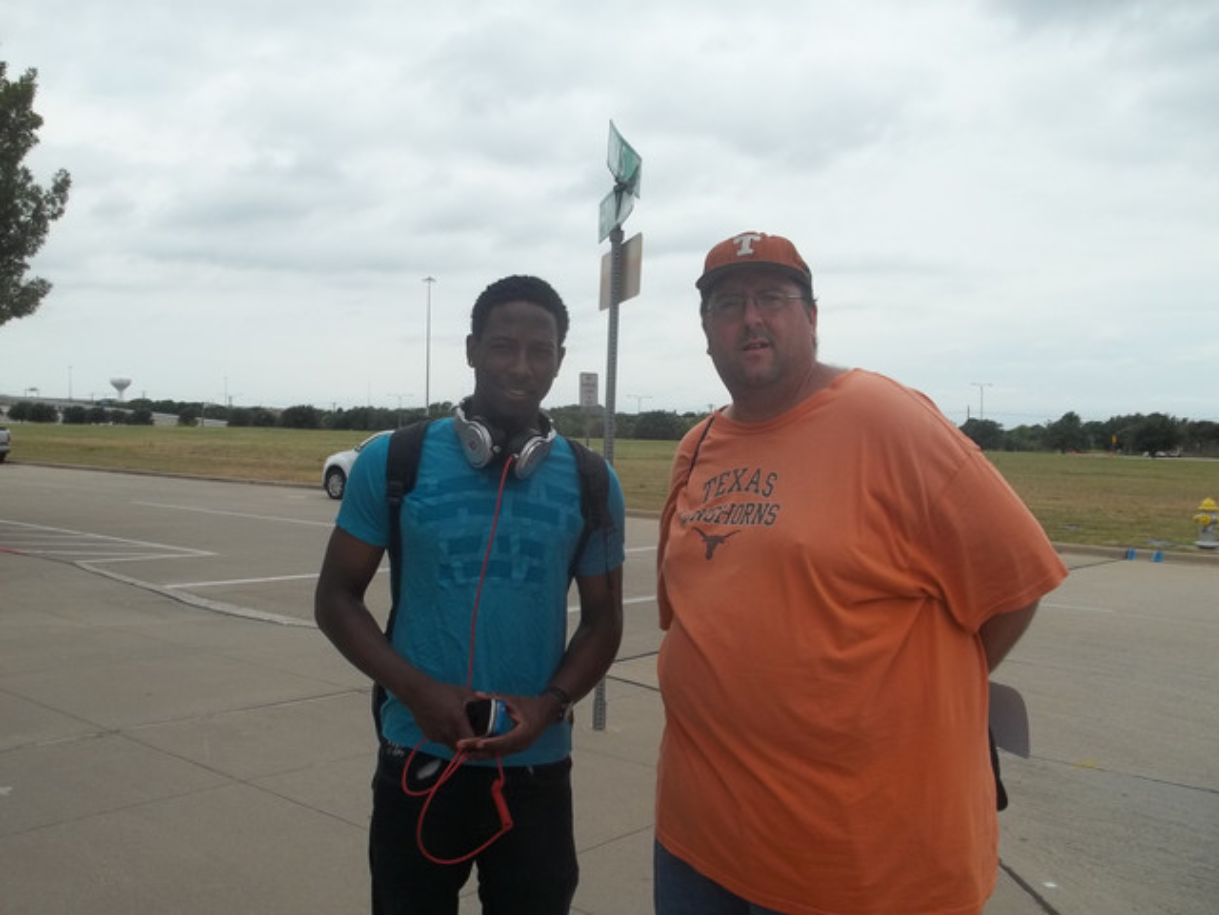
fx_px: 1162
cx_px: 610
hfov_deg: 55.4
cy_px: 458
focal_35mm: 33
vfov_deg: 42.9
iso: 64
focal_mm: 5.9
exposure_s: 1/160
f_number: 8
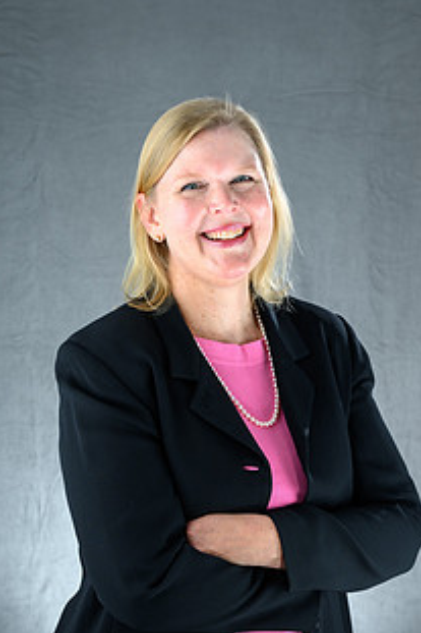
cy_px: 405
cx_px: 230
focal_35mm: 81
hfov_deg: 16.8
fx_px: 1422
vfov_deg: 25.0
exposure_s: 1/200
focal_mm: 56
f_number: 7.1
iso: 100
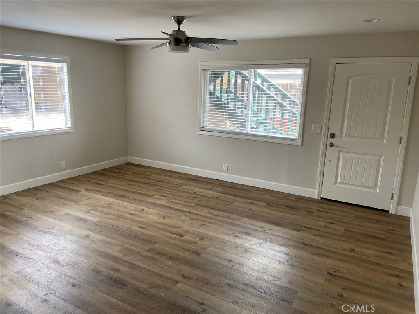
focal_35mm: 26
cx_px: 210
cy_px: 157
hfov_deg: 67.3
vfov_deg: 53.1
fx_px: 315
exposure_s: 1/121
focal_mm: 4.25
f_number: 1.8
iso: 100
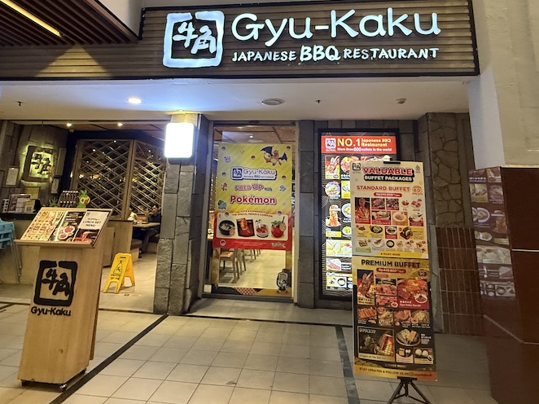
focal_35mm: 22
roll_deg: -2.2
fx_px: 342
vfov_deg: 58.8
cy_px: 116
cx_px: 276
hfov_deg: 76.4
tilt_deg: +13.8
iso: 500
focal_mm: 2.22
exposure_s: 1/50
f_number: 2.2
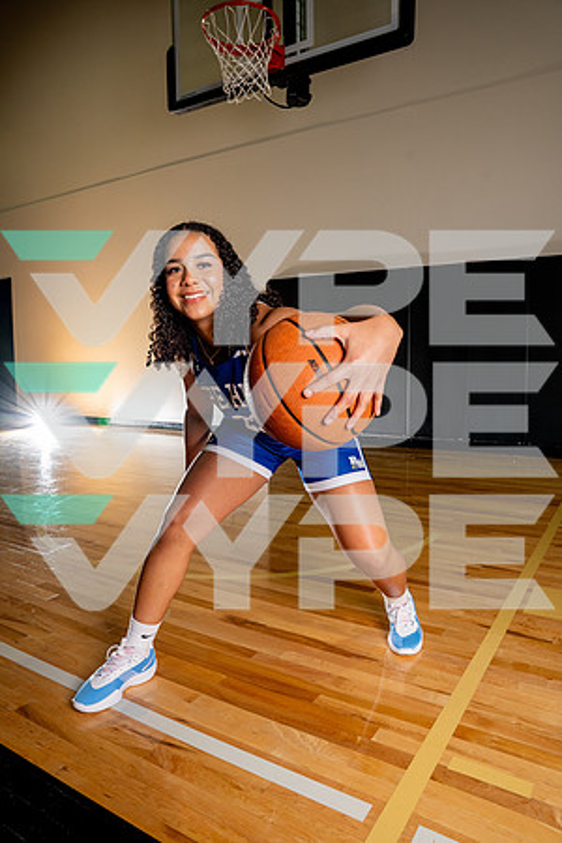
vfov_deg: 73.7
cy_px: 422
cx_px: 281
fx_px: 562
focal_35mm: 24
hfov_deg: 53.1
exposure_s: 1/200
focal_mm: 24
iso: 640
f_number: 7.1
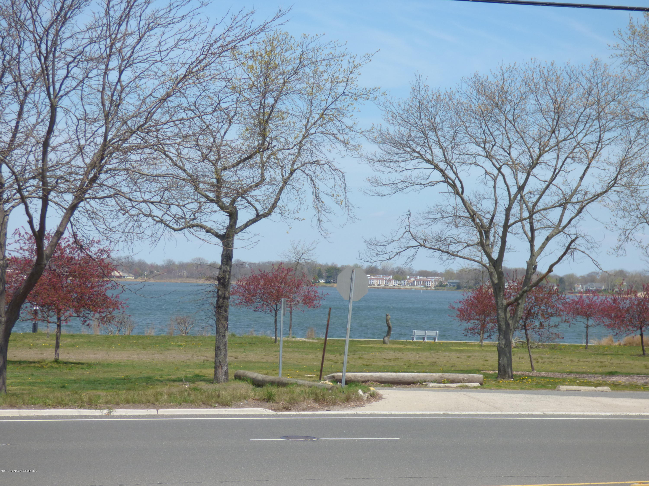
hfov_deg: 21.3
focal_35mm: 92
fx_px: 1725
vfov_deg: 16.1
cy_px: 243
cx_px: 324
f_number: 4.7
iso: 100
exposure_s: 1/800
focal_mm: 16.53
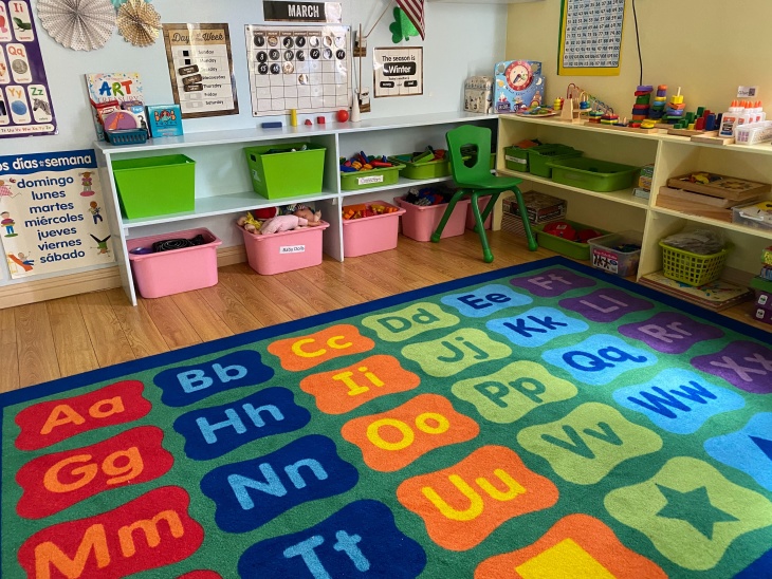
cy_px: 290
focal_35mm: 26
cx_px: 386
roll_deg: +0.5
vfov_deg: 53.1
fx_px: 580
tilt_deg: -22.2
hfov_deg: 67.3
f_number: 1.8
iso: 400
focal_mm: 4.25
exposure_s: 1/60
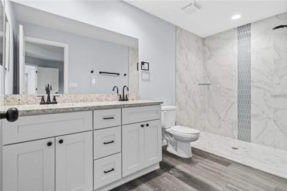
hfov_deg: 95.0
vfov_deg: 71.9
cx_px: 144
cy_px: 96
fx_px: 131
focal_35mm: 16
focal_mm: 11
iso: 250
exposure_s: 1.3
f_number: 8
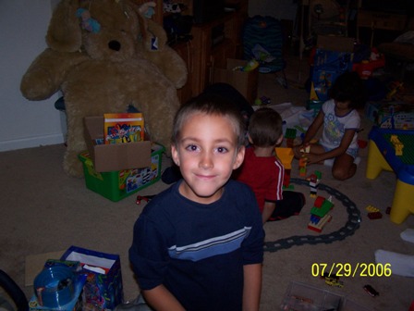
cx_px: 207
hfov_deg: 49.0
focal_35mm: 38
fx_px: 454
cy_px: 156
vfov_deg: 37.7
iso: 140
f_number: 2.8
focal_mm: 6.3
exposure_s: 1/60
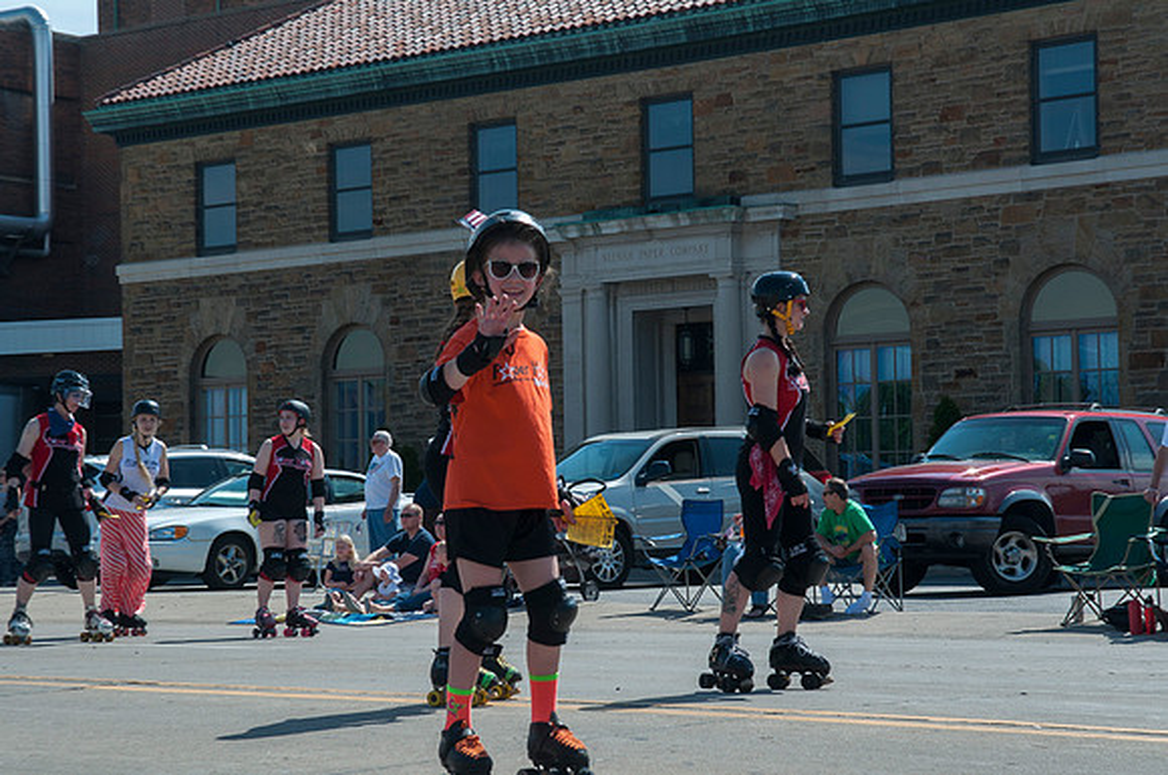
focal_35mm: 68
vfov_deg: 20.1
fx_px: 2187
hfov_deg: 29.9
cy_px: 388
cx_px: 584
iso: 200
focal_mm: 45
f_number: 9
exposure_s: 1/320
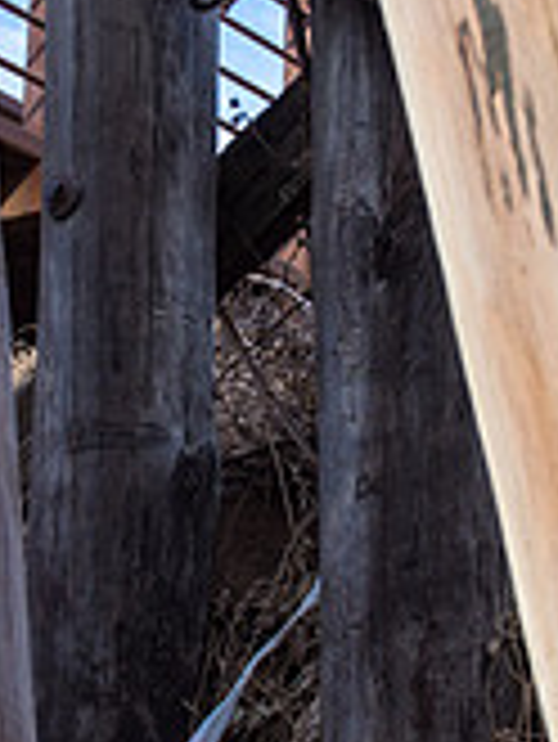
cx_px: 169
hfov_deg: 10.9
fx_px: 2919
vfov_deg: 14.5
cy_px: 256
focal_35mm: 136
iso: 320
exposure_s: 1/200
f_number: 7.1
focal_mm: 25
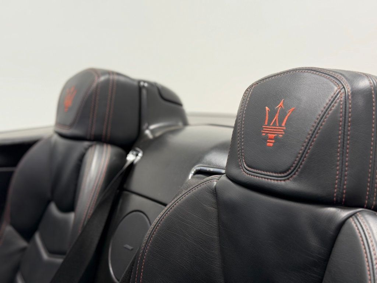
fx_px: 523
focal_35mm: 48
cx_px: 188
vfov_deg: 30.3
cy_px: 142
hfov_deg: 39.7
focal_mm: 6.76
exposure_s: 1/212
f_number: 1.78
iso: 64
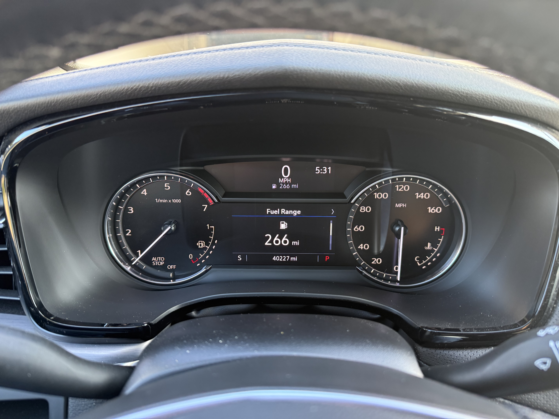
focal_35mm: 24
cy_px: 210
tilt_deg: -18.6
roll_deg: -0.4
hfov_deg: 71.6
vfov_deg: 56.8
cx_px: 280
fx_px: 388
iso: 250
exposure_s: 1/60
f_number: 1.78
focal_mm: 6.76
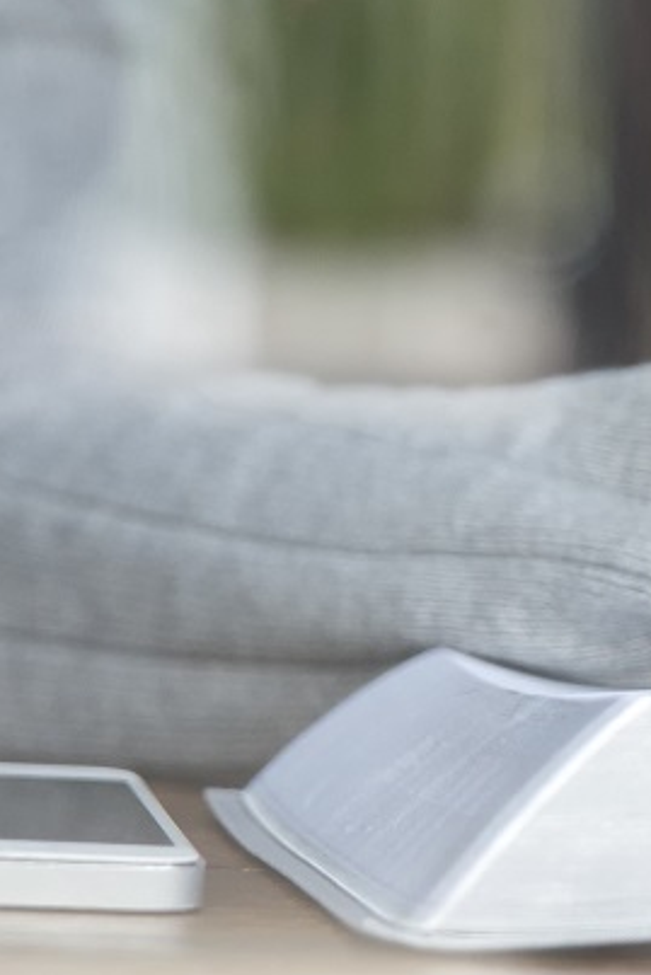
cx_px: 1036
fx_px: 7046
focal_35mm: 260
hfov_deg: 5.2
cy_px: 322
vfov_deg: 7.9
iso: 800
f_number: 2.8
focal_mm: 70
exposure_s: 1/1600
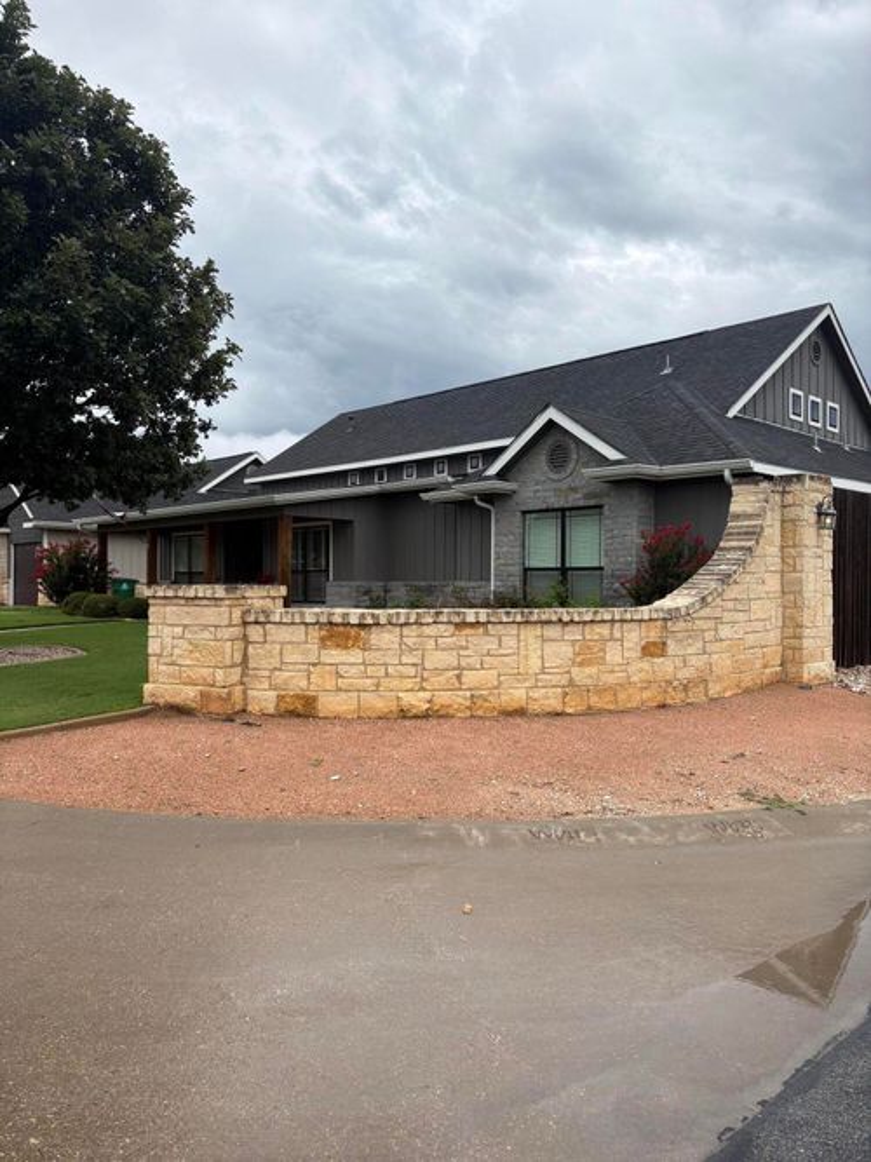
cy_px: 581
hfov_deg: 53.0
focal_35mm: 26
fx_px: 873
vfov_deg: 67.3
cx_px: 436
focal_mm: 5.96
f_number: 1.6
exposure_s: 1/5348
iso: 50
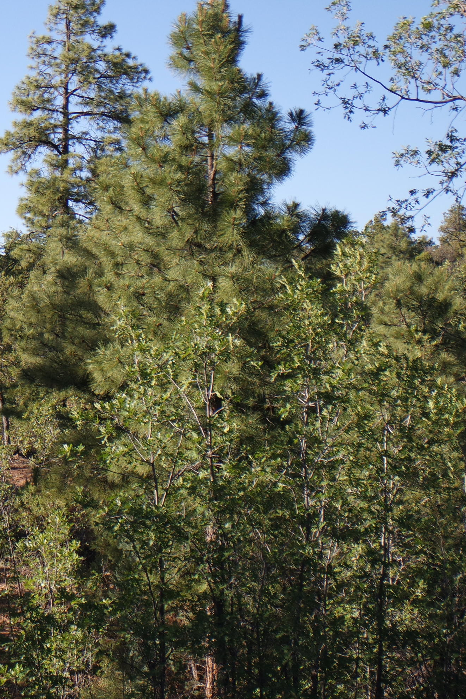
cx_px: 16
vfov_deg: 22.9
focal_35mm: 89
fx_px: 1728
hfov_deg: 15.1
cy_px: 348
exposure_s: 1/320
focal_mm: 22
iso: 160
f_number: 5
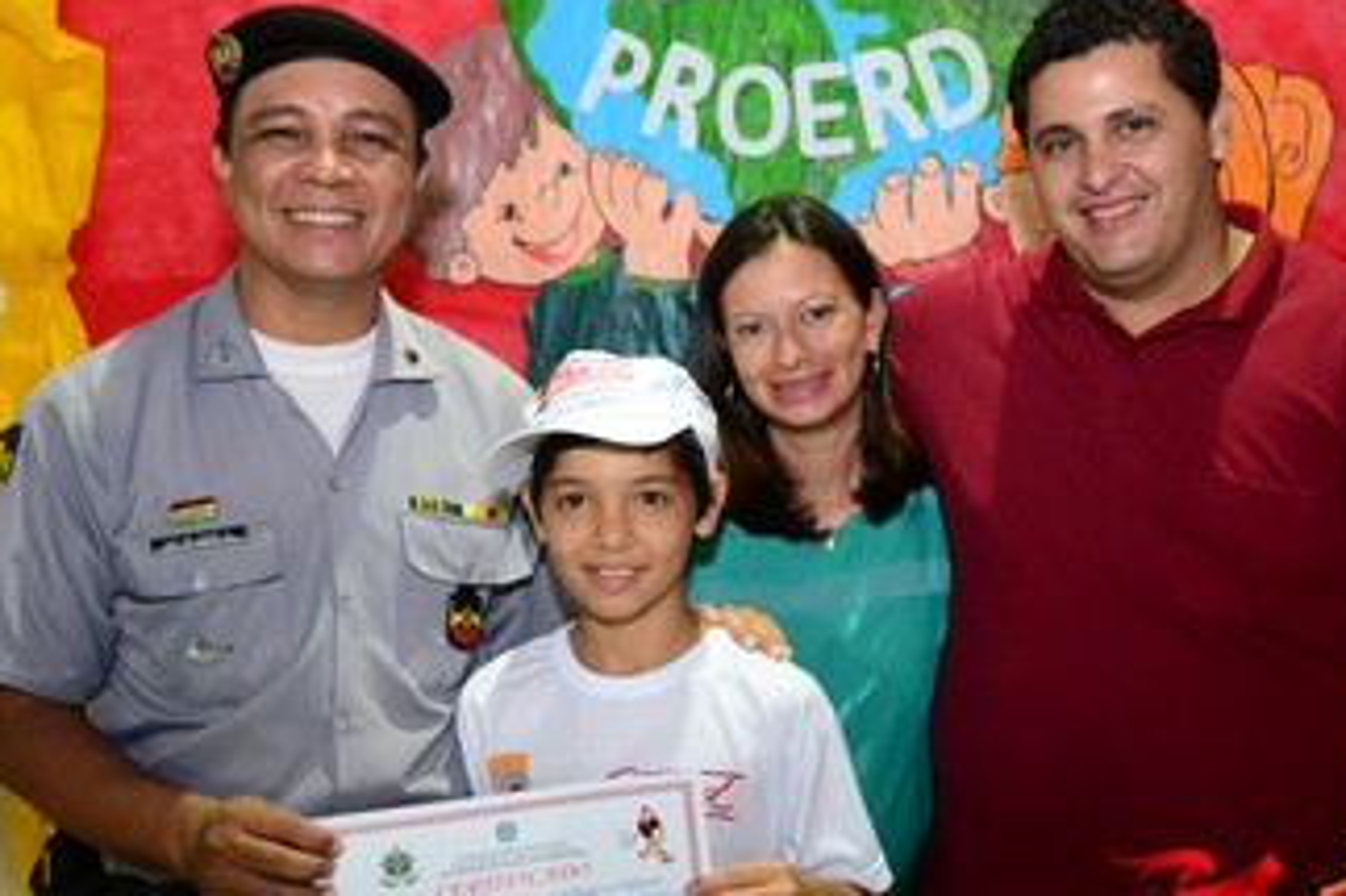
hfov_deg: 42.7
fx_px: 1719
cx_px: 738
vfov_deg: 29.2
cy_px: 488
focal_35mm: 46
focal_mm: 22
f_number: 3.8
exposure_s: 1/80
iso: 1600
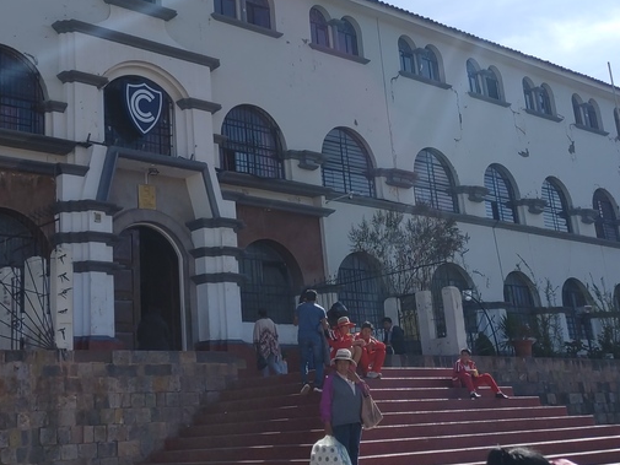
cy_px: 123
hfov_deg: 36.5
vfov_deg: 27.7
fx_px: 932
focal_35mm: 52
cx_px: 219
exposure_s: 1/3448
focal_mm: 5.58
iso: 50
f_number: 1.8
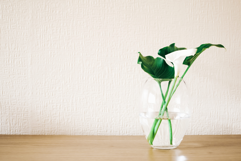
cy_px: 80
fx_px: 351
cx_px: 120
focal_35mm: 52
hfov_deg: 37.9
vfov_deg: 25.8
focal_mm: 35
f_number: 1.8
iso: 500
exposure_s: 1/250
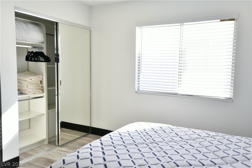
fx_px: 203
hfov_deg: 63.7
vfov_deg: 44.9
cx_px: 126
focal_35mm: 29
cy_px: 84
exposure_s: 1/60
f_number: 2.8
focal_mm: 29
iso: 160
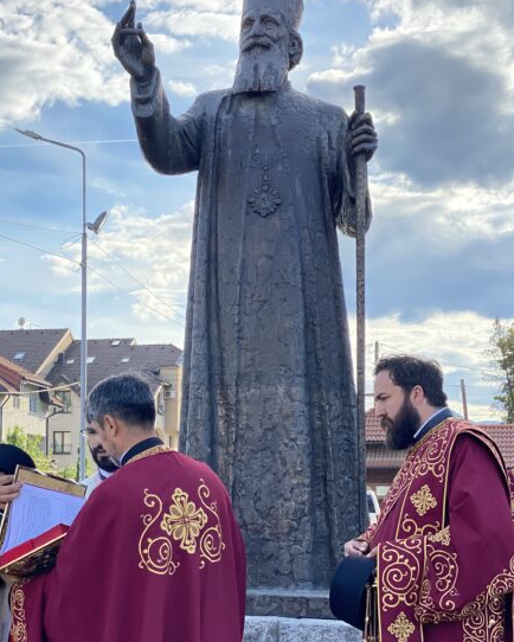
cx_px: 190
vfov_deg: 26.1
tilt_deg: +8.9
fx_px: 1387
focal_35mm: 73
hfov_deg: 20.9
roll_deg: -0.8
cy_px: 326
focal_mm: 6
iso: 20
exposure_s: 1/571
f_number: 2
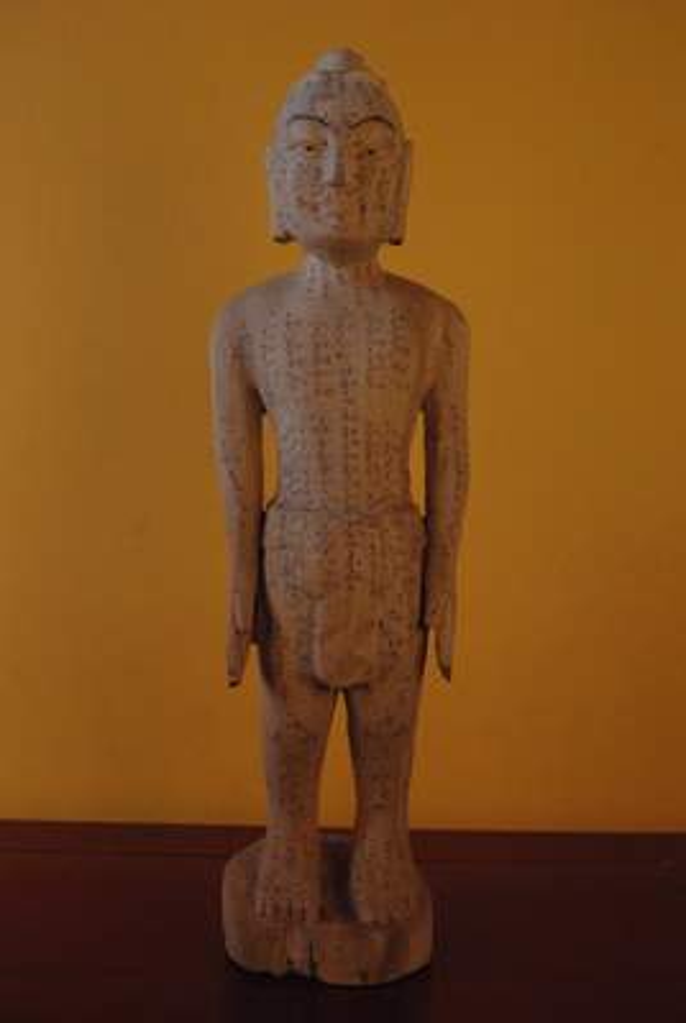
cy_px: 512
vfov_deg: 49.5
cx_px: 343
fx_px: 1111
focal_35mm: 39
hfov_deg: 34.3
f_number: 5.6
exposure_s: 1/90
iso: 1600
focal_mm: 26.25
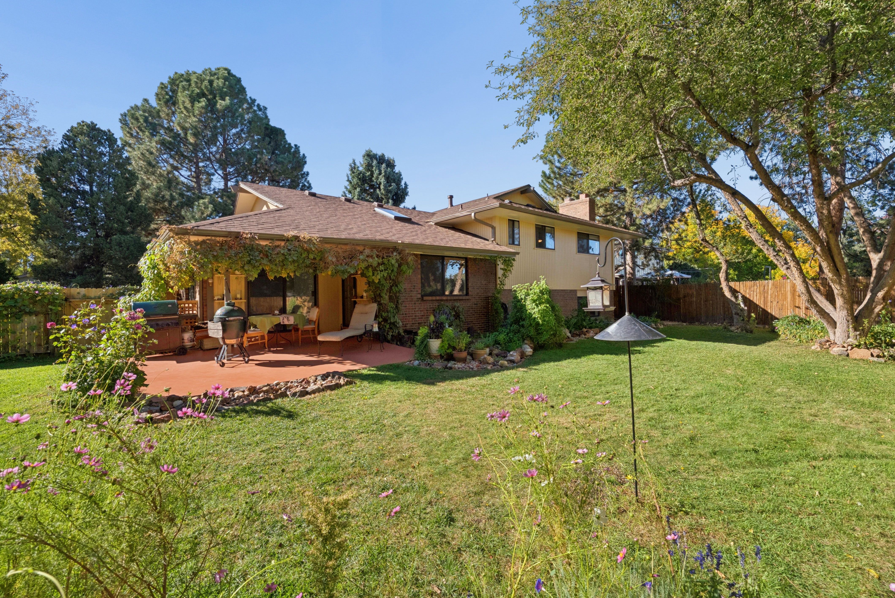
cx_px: 448
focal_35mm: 15
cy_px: 299
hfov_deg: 100.4
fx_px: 373
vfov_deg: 77.4
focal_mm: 15
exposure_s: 1/500
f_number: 8
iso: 200
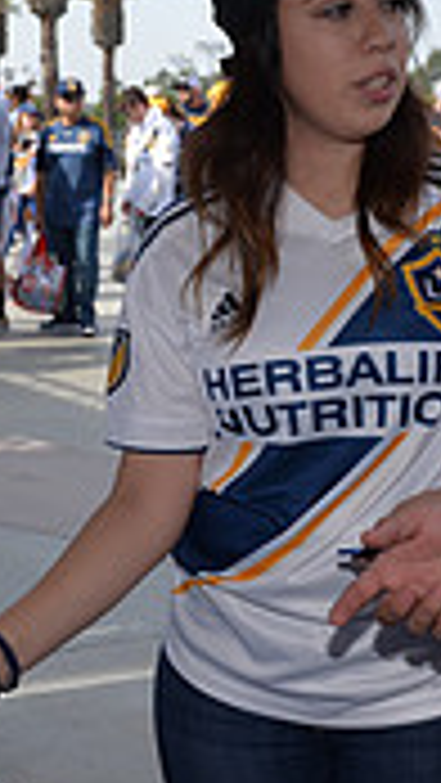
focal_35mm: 84
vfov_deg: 25.3
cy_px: 344
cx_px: 153
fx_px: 1745
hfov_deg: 14.4
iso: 100
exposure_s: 1/250
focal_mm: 24
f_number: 7.1
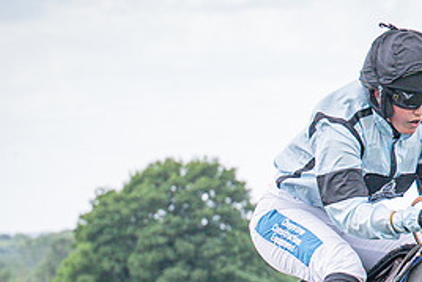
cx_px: -80
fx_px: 5078
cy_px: 355
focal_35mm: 433
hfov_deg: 4.7
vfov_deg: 3.2
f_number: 4
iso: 400
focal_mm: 70
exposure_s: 1/1600
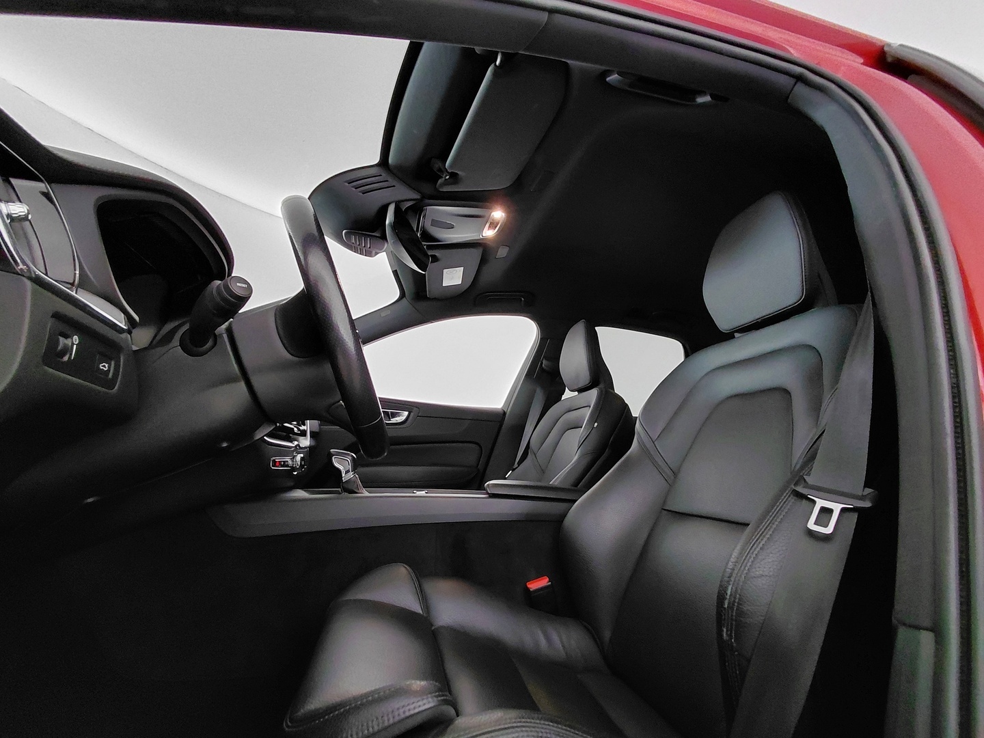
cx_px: 492
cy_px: 369
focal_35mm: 16
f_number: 2.2
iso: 250
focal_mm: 1.64
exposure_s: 1/40
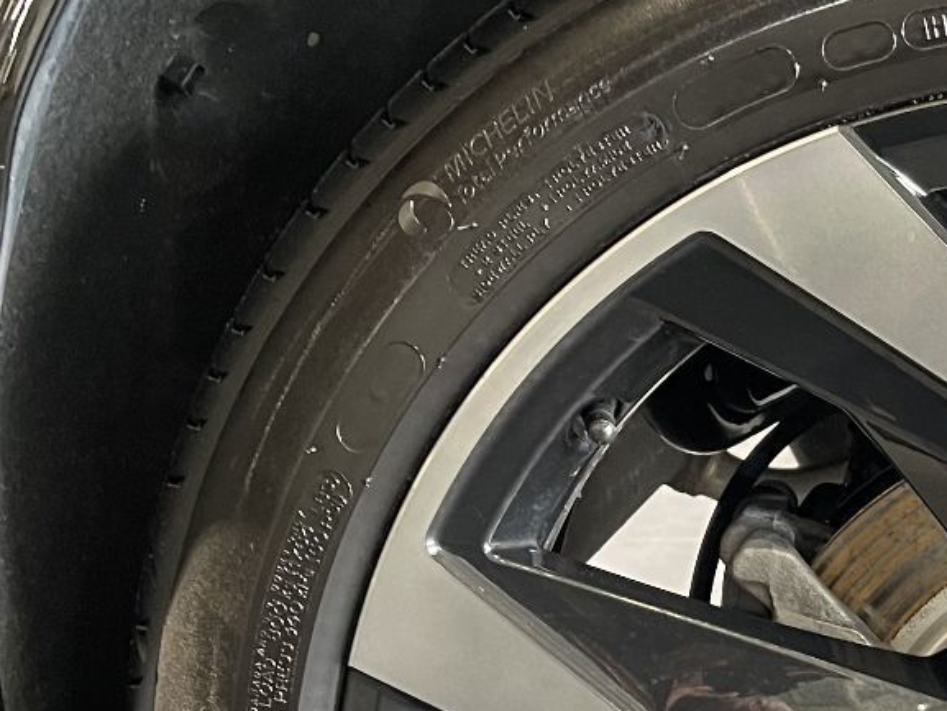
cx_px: 1055
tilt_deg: -18.9
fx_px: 2134
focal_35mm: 78
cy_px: 722
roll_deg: +2.4
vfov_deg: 18.4
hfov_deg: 23.4
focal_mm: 5.1
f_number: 1.6
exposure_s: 1/33
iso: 400
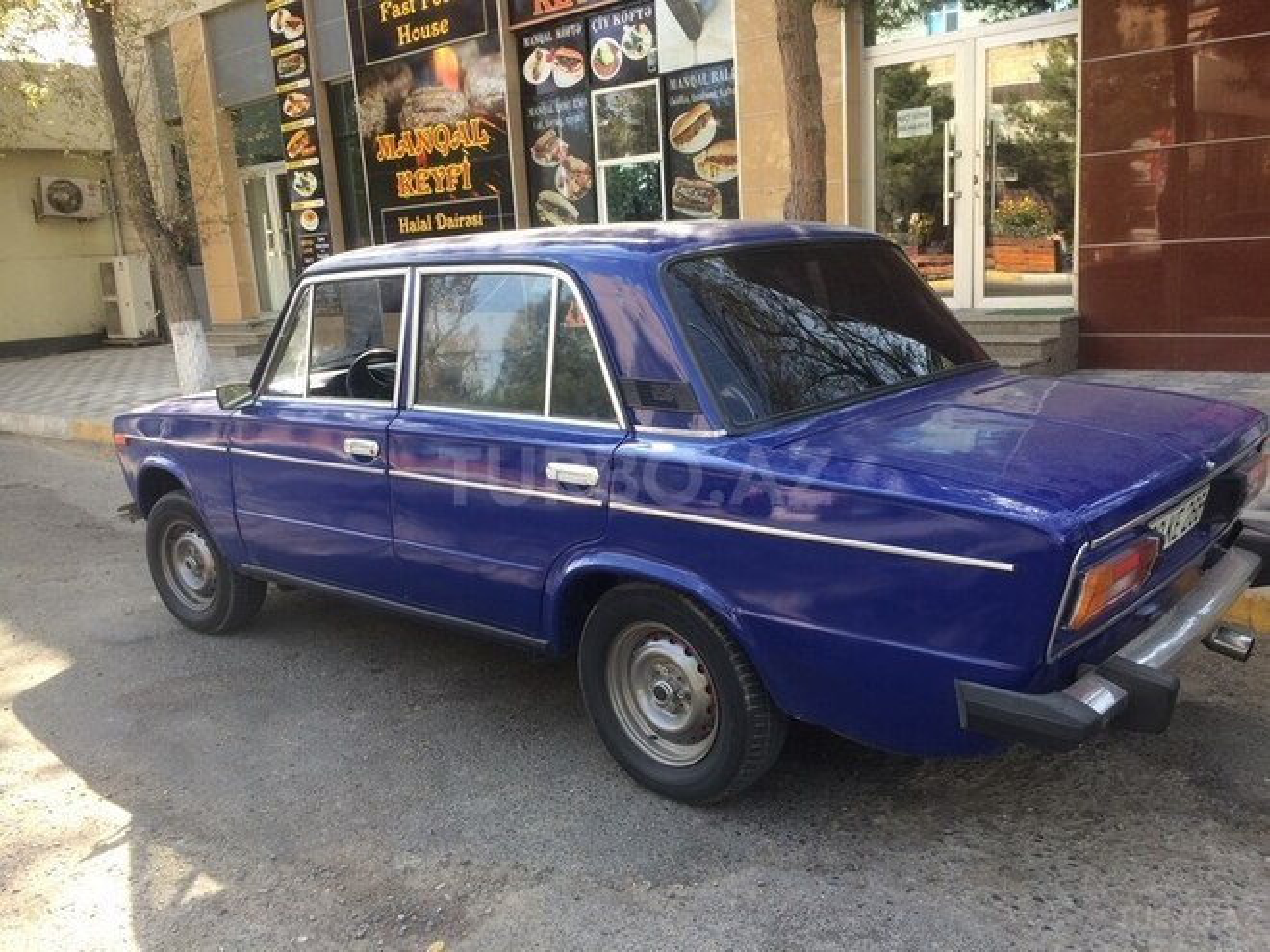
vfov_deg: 48.2
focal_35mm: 29
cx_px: 635
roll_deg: +0.4
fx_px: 1064
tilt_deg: -14.5
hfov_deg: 61.7
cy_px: 476
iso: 32
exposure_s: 1/166
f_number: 2.2
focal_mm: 4.15
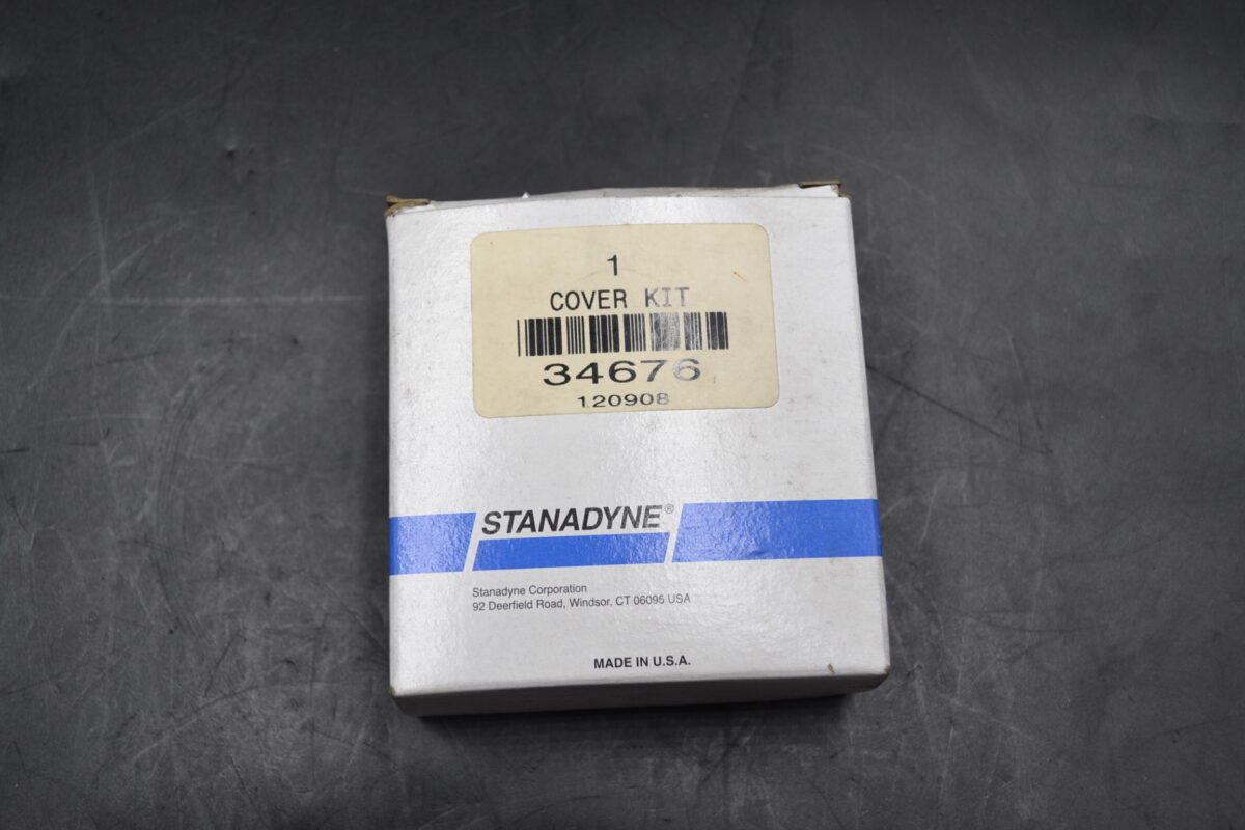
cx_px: 622
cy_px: 415
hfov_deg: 45.0
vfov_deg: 30.8
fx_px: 1504
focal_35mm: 44
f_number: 5.6
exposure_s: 1/125
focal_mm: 29
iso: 320
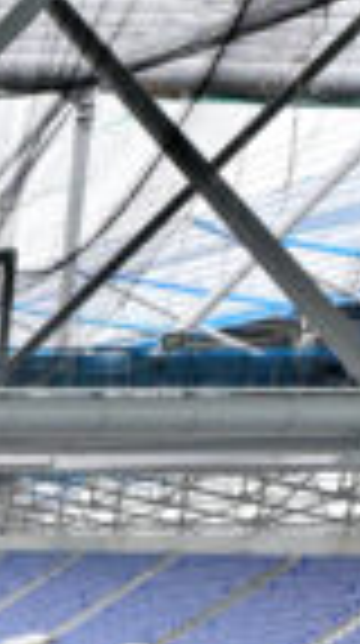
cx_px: -747
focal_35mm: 77
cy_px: 797
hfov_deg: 10.5
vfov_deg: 24.6
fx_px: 1312
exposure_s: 1/200
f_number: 6.3
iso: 320
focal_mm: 14
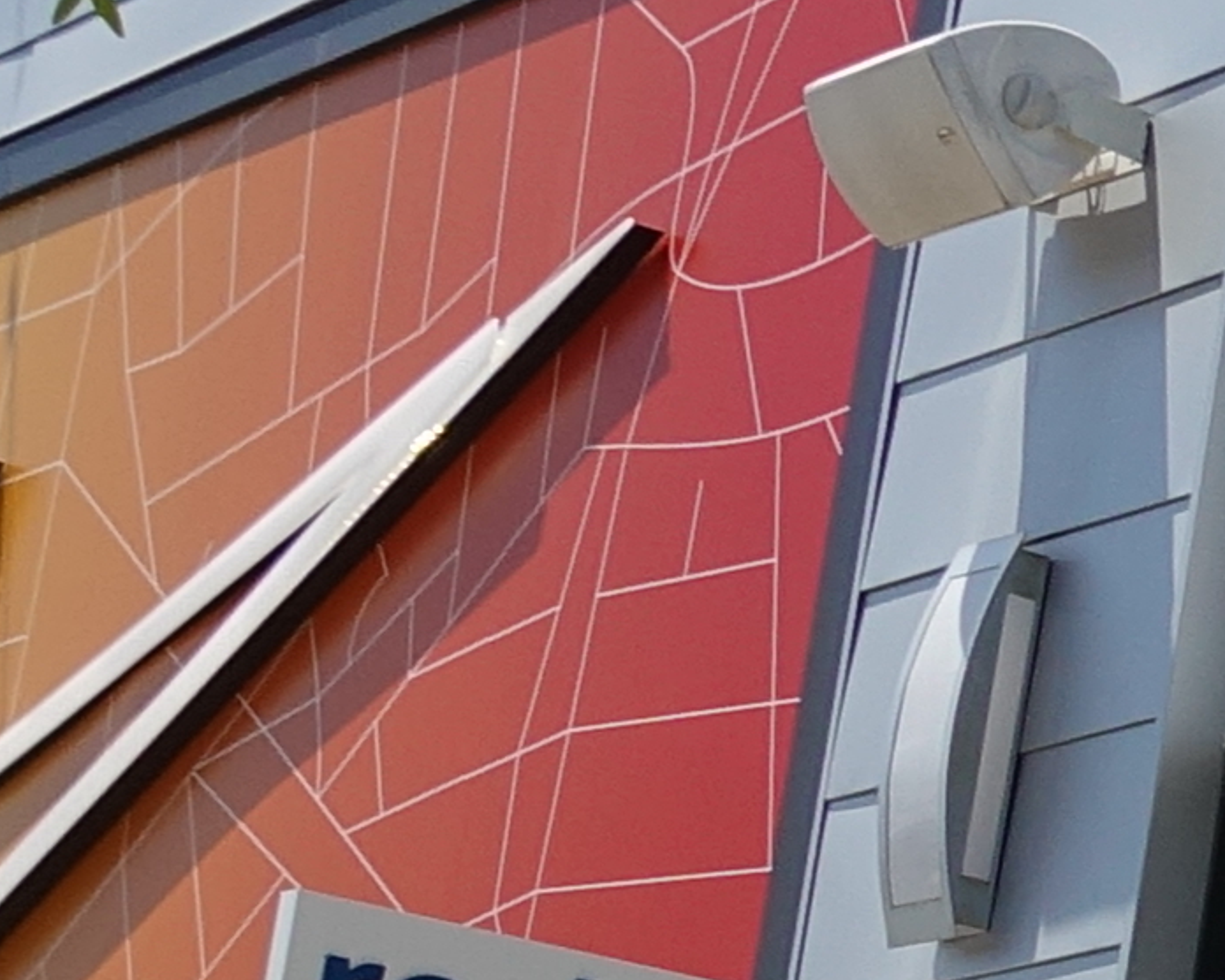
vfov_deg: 8.6
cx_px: 4131
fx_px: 6418
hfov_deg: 8.4
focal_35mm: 177
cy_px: 1179
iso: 125
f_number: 5.6
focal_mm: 8.8
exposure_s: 1/500
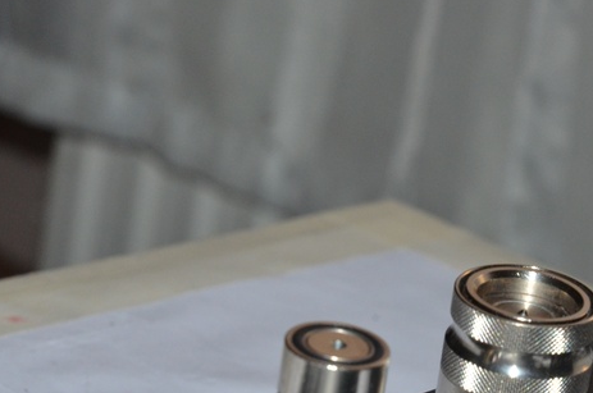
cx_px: 419
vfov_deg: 5.9
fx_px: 3815
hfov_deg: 8.9
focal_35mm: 232
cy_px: 407
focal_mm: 70
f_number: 10
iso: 800
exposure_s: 1/125
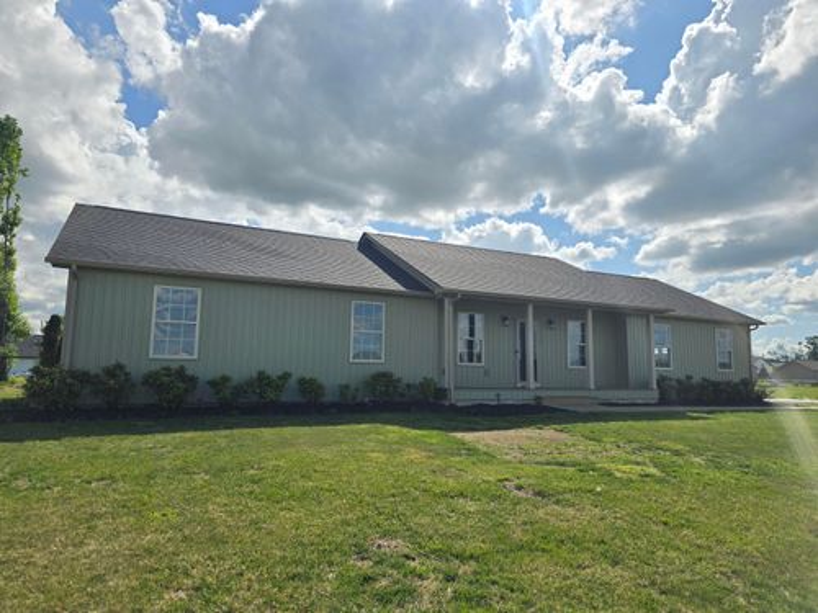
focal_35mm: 23
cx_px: 409
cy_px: 306
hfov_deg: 73.9
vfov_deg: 58.9
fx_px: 544
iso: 12
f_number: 1.7
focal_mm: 6.3
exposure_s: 1/2000
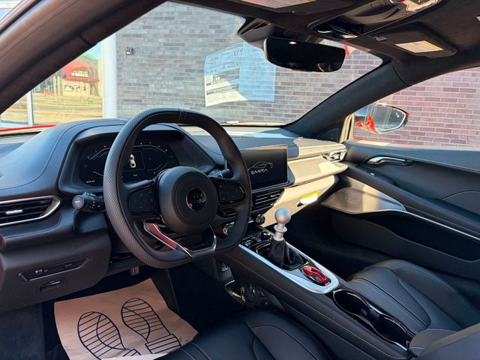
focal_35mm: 26
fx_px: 361
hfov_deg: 67.3
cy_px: 180
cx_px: 240
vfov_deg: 53.1
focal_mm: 5.96
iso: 80
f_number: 1.6
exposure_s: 1/131
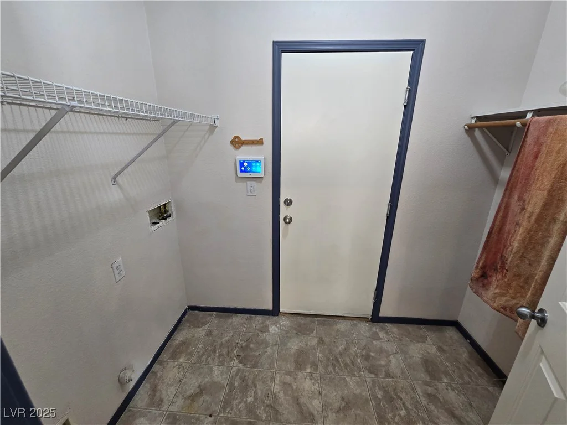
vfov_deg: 89.9
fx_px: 213
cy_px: 212
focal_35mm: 13
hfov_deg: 106.2
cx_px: 284
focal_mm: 2.2
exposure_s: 1/60
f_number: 2.2
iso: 160
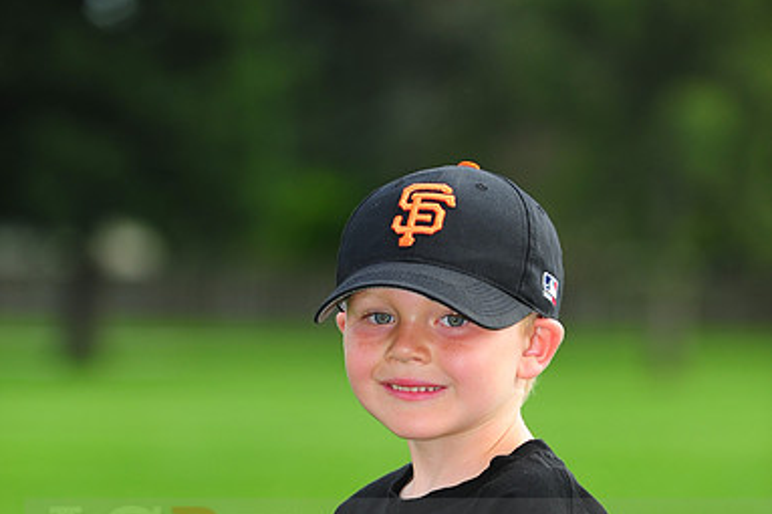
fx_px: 3408
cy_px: 526
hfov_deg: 12.9
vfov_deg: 8.6
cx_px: 385
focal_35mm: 159
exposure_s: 1/1250
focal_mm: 105
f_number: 4.5
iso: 400
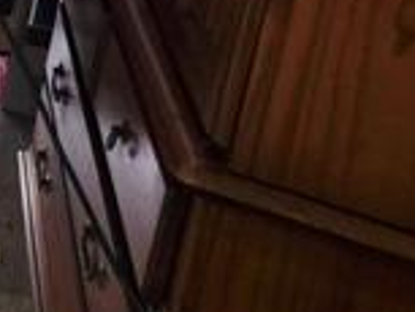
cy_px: -312
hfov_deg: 14.5
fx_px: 816
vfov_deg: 16.5
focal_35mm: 68
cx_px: -618
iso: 160
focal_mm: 2.2
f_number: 1.9
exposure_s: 1/50.3
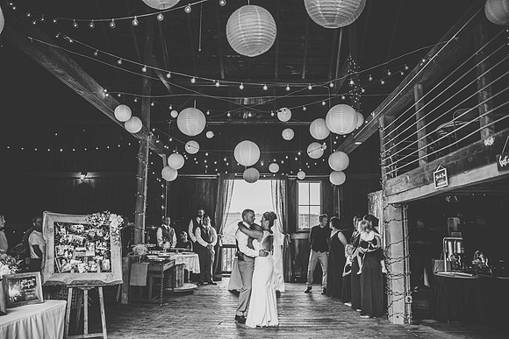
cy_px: 170
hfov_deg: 65.5
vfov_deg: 46.4
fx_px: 396
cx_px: 254
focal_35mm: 28
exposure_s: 1/400
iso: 400
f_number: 2.8
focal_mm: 28
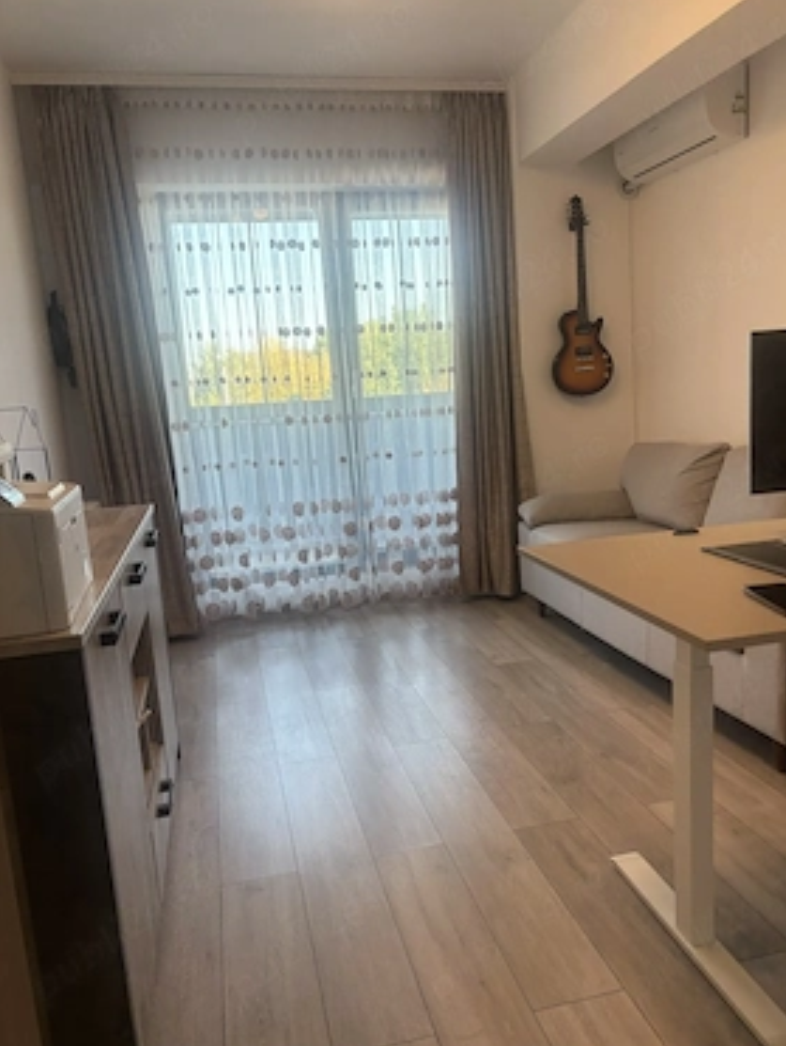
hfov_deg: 49.8
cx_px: 420
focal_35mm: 28
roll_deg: +3.6
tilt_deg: -12.0
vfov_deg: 63.4
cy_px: 547
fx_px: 846
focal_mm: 5.96
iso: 80
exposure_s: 1/100
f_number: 1.6
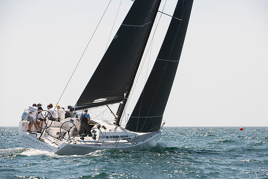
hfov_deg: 10.0
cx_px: 134
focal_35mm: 207
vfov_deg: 6.7
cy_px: 90
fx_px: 1539
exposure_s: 1/1000
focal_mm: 200
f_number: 7.1
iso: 320
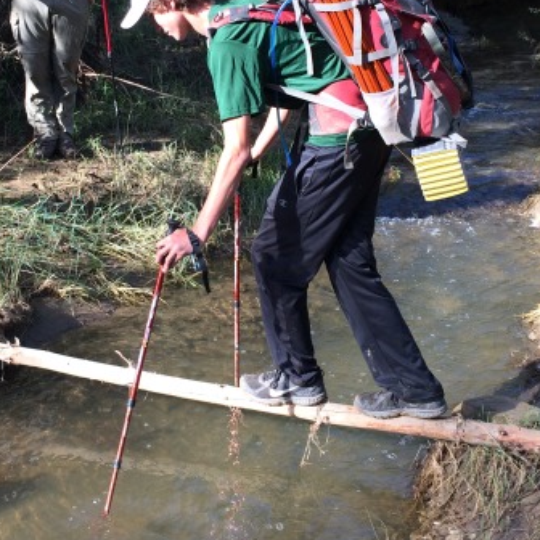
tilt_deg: -13.9
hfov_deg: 28.0
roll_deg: +0.3
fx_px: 1077
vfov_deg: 27.9
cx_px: 194
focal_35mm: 61
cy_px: 153
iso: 32
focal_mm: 4.15
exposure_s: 1/233
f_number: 2.2
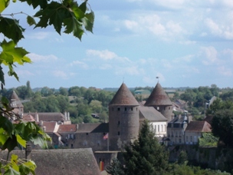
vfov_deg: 7.9
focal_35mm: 187
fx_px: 1259
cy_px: 51
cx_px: 99
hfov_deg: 10.6
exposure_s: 1/320
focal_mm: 17.9
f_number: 6.3
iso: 80
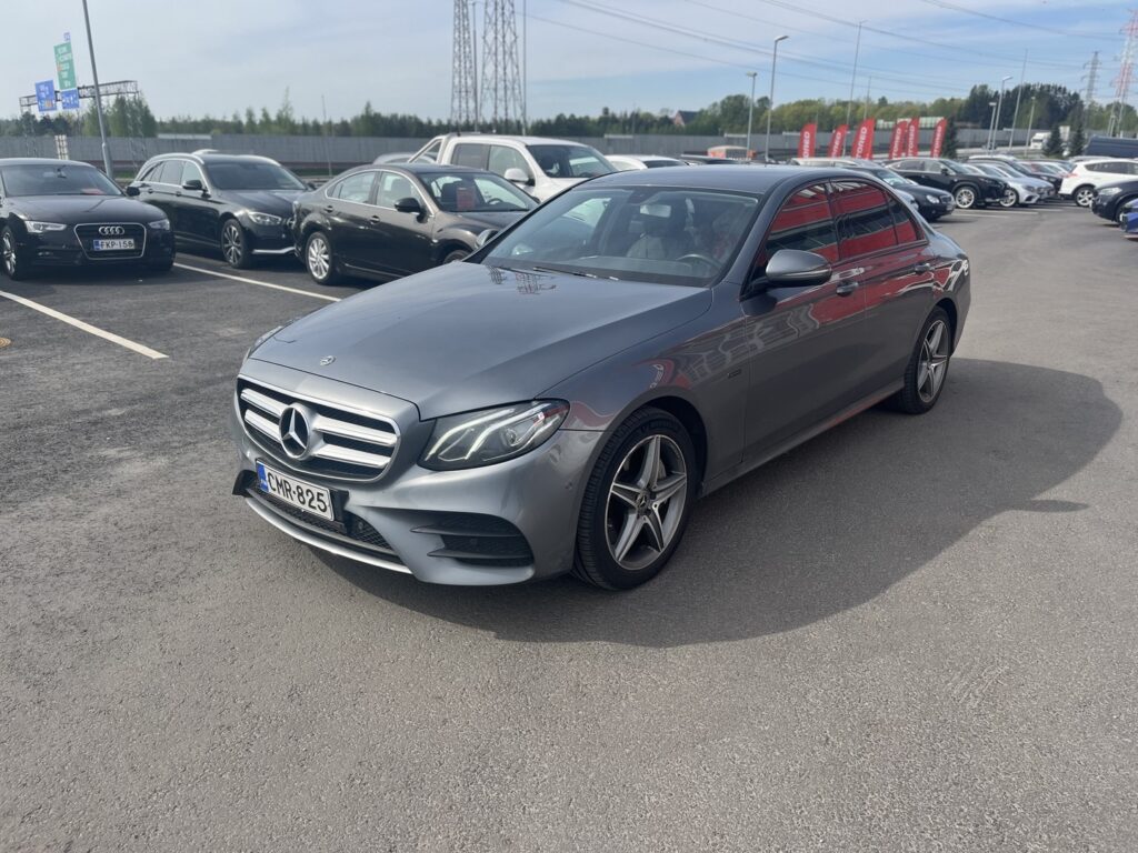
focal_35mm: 26
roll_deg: -0.2
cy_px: 426
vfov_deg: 53.1
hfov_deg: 67.3
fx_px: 855
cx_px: 569
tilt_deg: -19.0
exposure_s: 1/2179
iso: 50
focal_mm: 5.1
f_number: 1.6
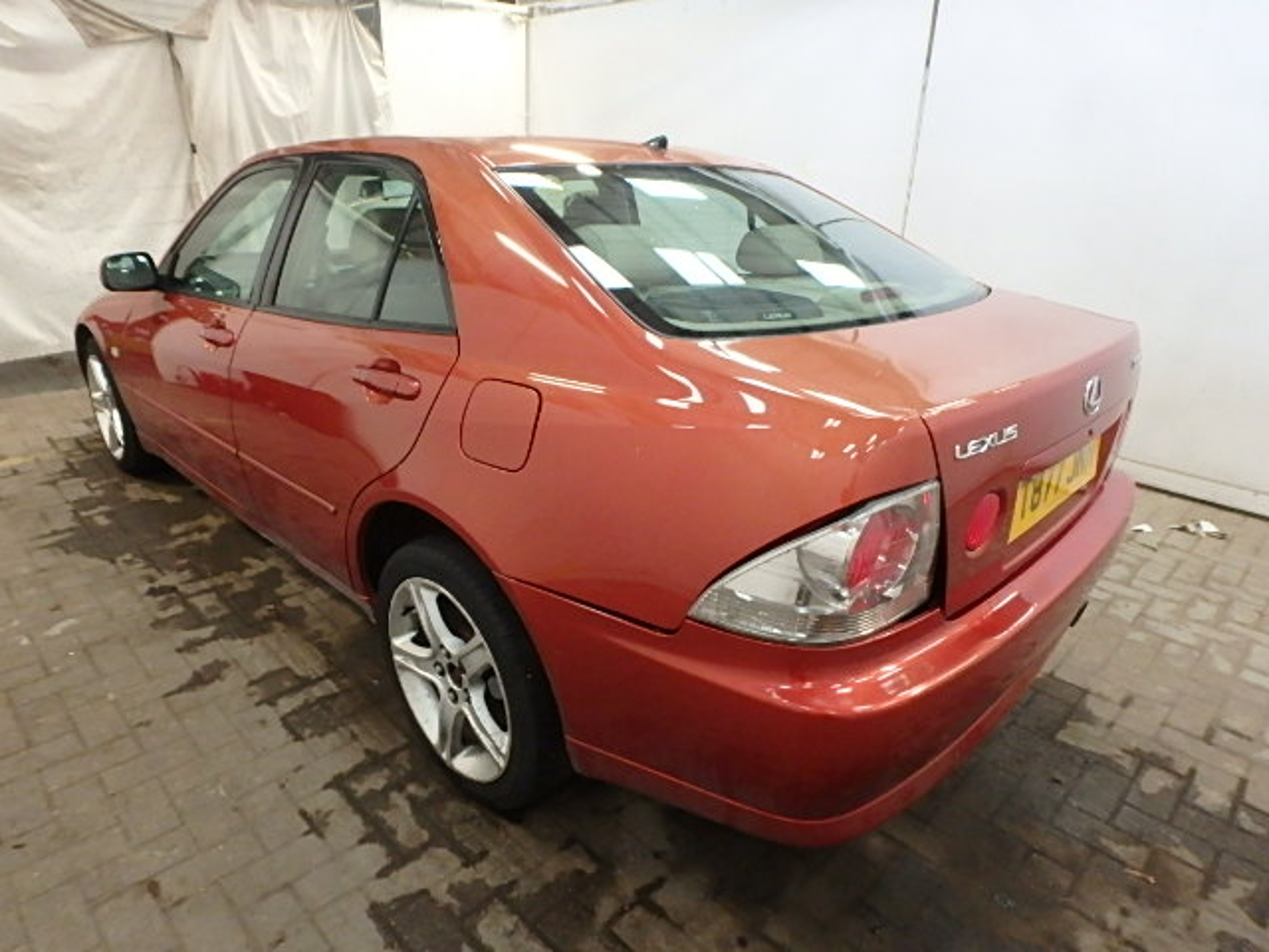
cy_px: 476
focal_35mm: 21
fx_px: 770
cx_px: 634
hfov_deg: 79.0
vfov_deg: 63.4
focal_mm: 3.7
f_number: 3.5
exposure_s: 1/15
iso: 800
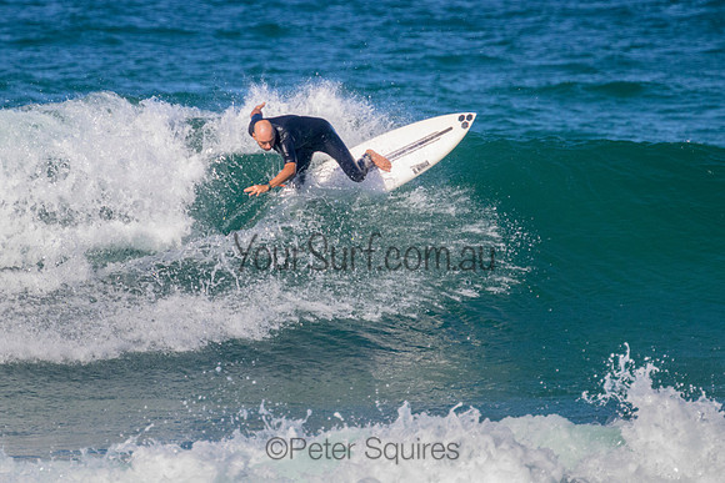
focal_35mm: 1095
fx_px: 22056
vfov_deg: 1.3
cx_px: 355
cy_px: 152
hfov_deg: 1.9
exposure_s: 1/2000
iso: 1400
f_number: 11
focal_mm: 800
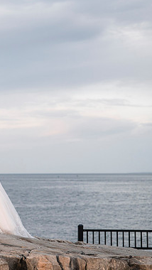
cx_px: 11
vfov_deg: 25.3
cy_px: 136
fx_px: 601
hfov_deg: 14.2
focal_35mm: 84
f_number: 2.8
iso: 1250
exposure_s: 1/1000
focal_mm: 52
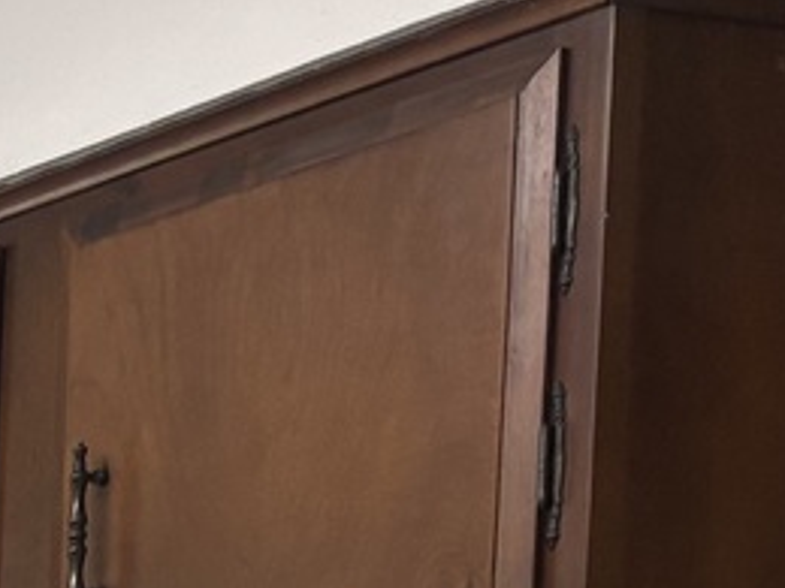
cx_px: -1153
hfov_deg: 11.2
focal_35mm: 144
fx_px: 3266
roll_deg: +0.7
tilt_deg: -6.9
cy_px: 1472
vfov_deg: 9.1
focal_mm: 5.96
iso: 125
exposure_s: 1/58
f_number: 1.6
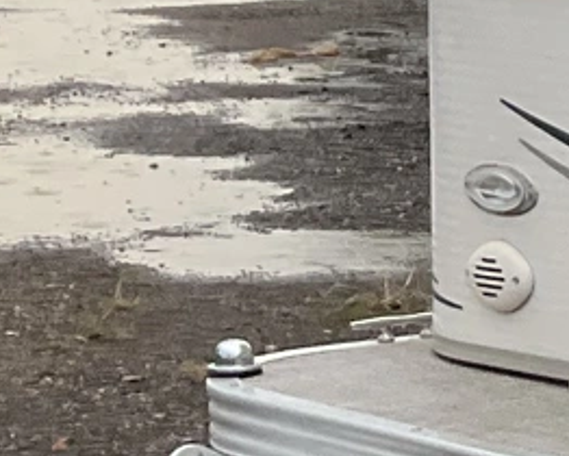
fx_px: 3640
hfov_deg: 7.4
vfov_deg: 7.2
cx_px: 1929
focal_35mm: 216
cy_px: 124
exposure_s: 1/944
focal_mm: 3
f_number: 1.8
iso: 25
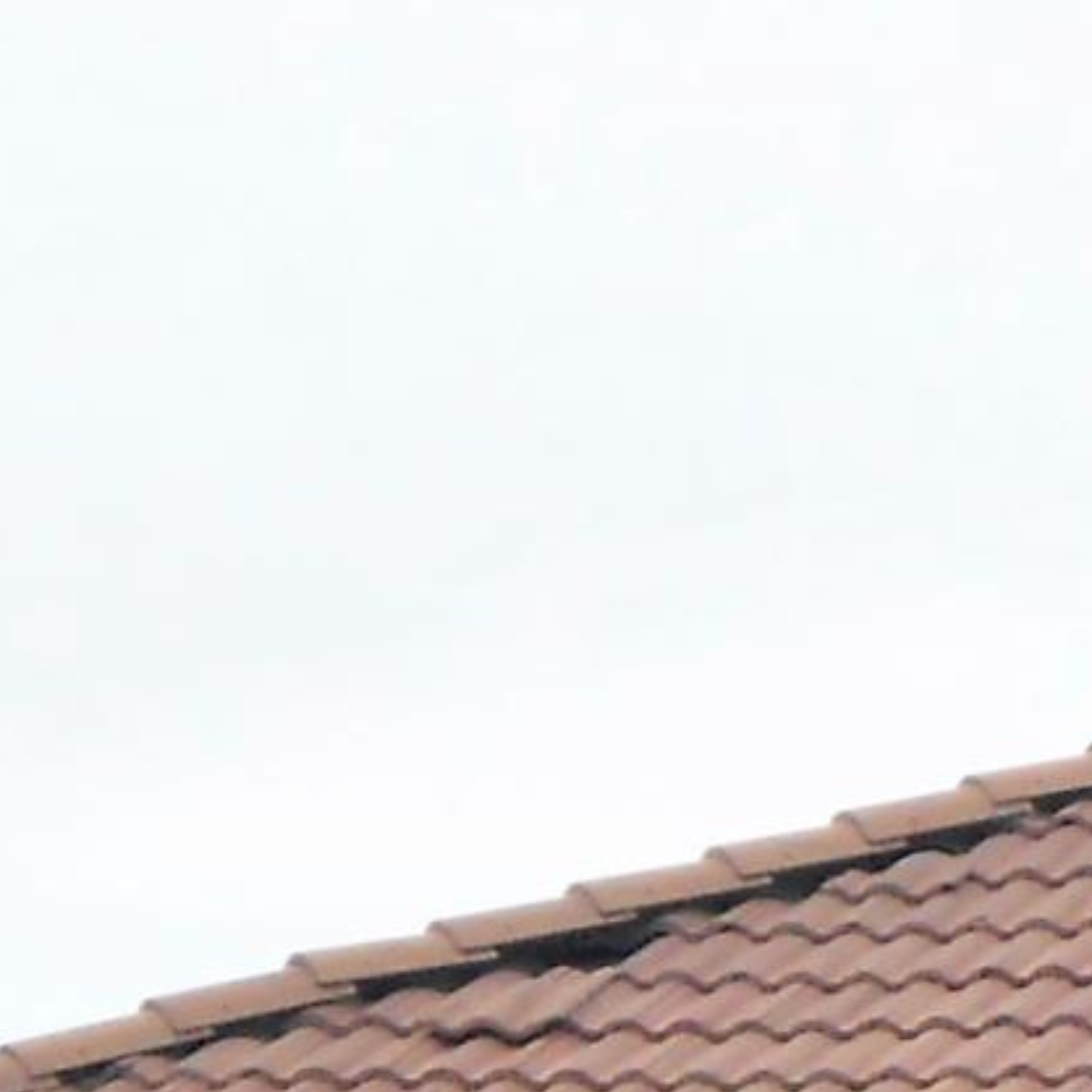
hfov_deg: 5.9
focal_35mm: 280
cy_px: 2422
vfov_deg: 6.0
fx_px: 9993
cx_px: 3166
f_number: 4.5
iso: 80
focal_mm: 7.8
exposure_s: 1/400
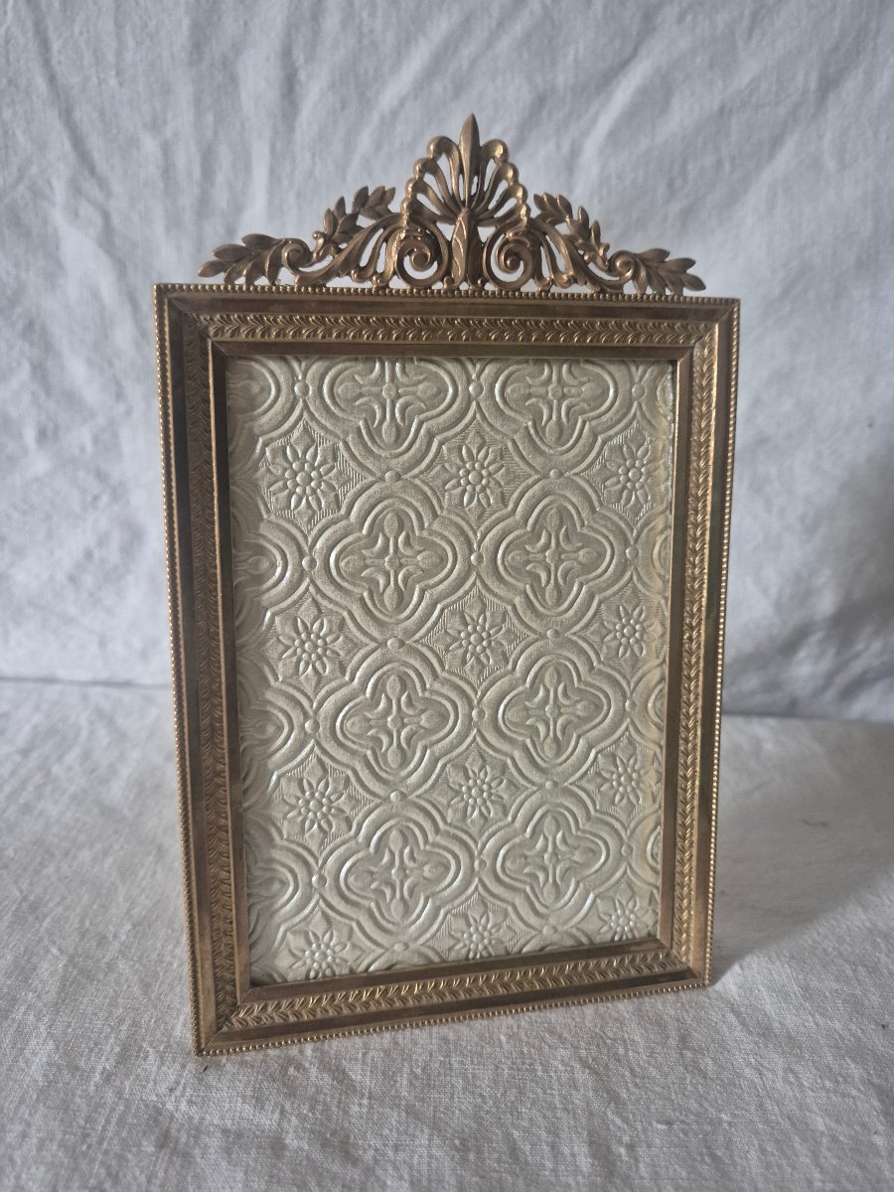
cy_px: 596
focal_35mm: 23
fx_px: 792
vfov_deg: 73.9
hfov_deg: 58.9
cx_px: 447
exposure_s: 1/100
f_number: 1.8
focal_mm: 5.4
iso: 800
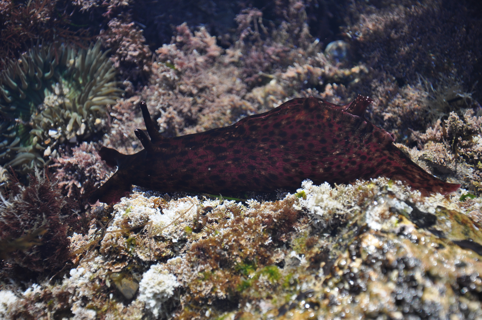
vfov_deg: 13.0
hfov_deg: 19.5
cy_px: 160
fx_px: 1404
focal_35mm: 105
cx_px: 241
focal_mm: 70
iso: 200
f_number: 5.3
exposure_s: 1/320
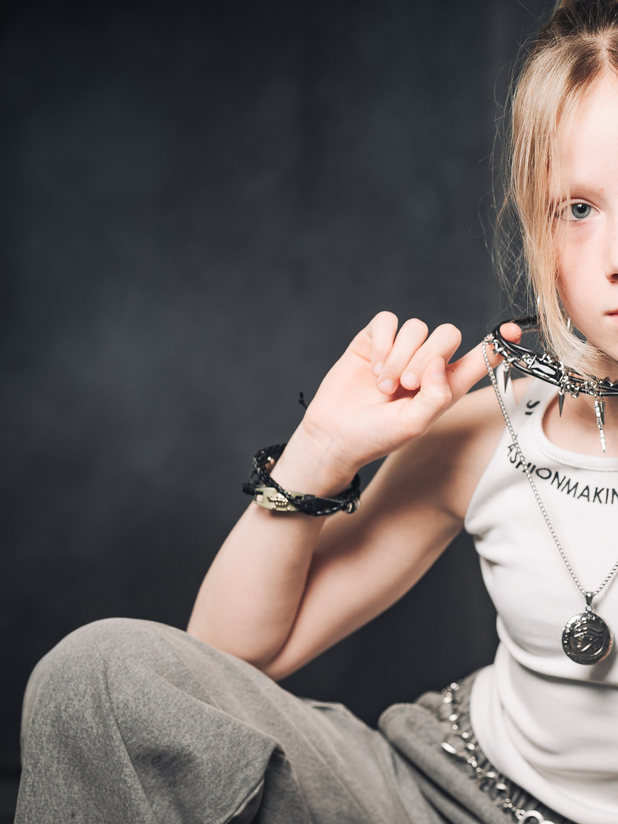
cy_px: 676
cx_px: 474
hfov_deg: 16.7
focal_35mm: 88
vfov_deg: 21.9
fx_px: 2095
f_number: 2.8
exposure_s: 1/160
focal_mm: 47
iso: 250
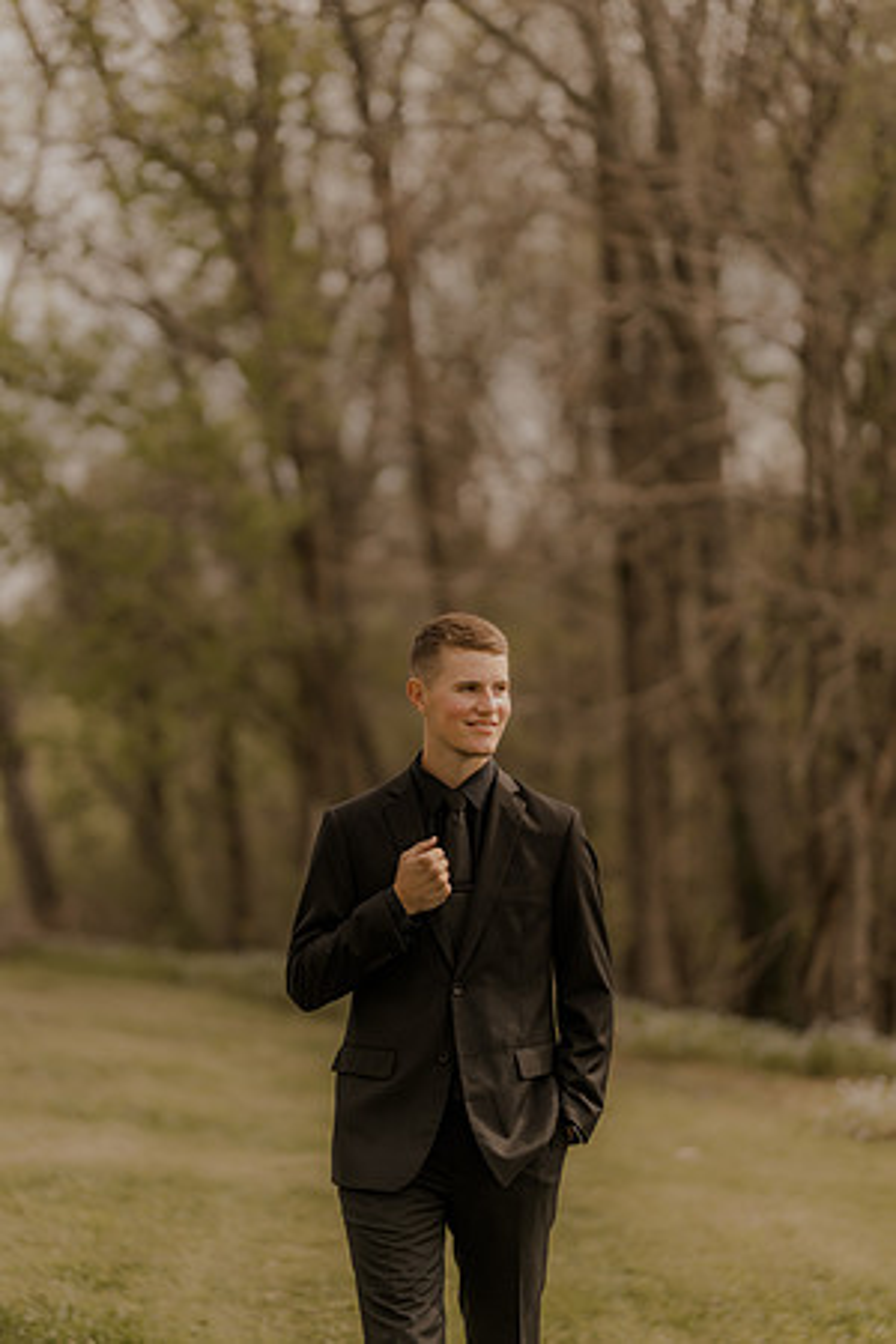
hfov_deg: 16.1
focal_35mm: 85
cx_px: 448
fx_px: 3173
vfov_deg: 23.9
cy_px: 672
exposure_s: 1/3200
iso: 160
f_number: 1.4
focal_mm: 85
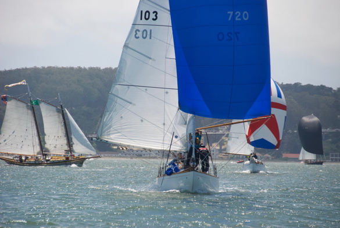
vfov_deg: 5.4
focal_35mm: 255
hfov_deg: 8.1
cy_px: 114
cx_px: 170
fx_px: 2412
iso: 800
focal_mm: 170
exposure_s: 1/3200
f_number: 5.6
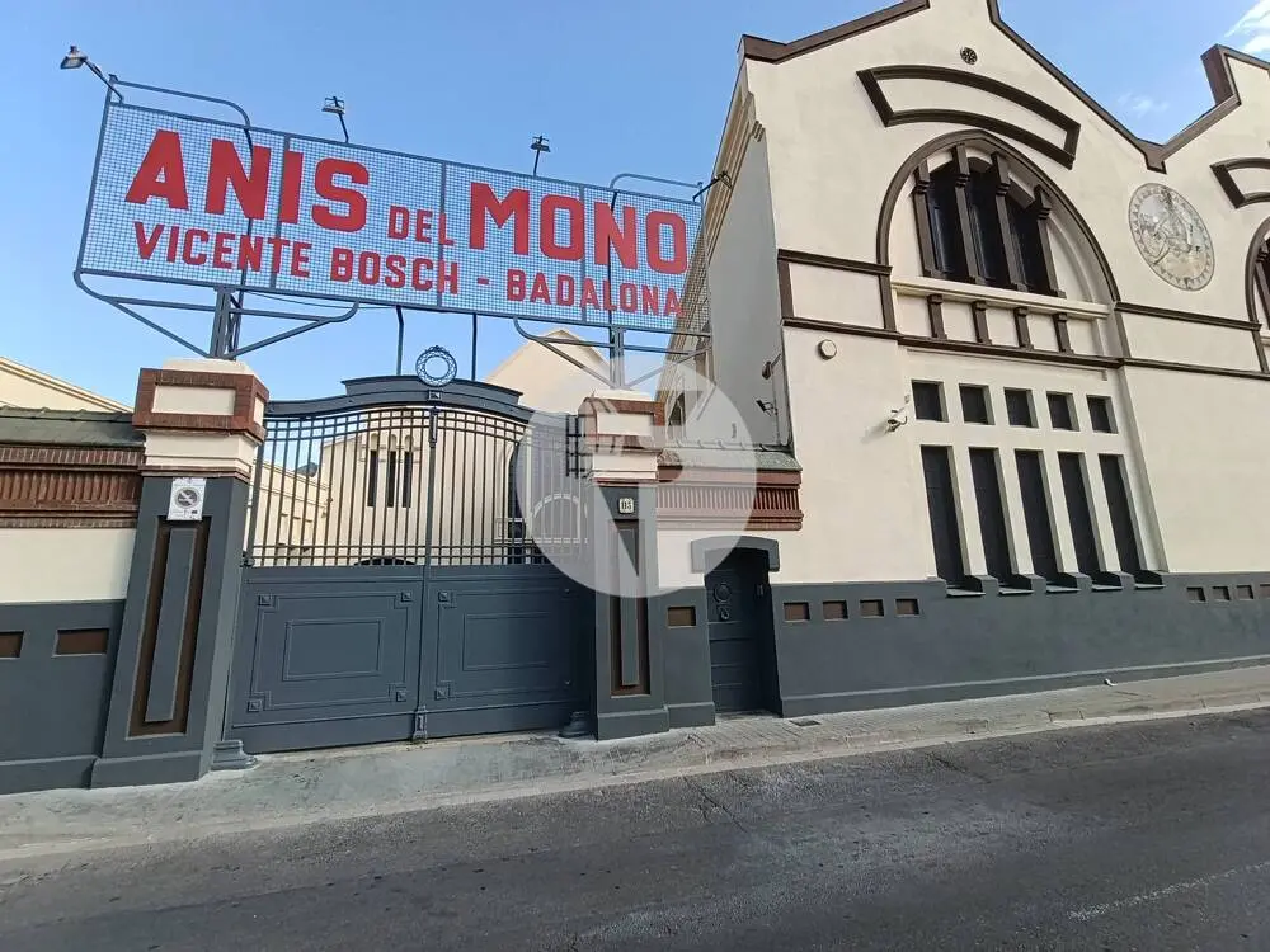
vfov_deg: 81.7
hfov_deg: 98.2
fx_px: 550
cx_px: 635
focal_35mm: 15
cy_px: 476
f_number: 2.2
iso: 50
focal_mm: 1.65
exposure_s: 1/538
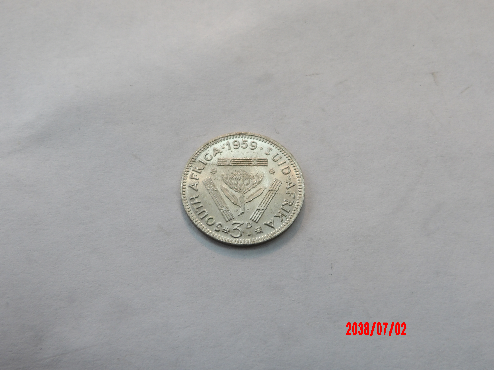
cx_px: 247
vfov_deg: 34.3
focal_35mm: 42
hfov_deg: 44.8
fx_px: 599
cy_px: 185
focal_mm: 7.6
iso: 198
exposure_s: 1/30
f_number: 4.9
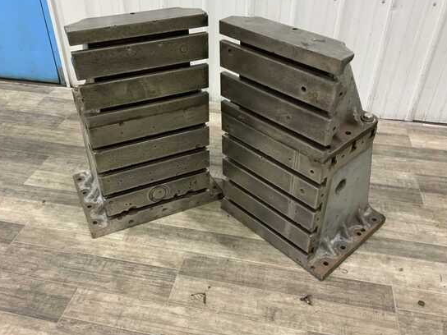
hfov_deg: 56.8
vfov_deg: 44.1
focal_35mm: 32
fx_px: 413
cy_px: 177
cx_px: 212
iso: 200
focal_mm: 3
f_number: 1.8
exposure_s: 1/60
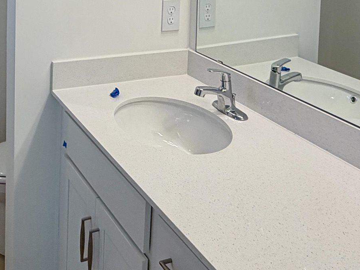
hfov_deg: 38.7
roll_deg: -1.2
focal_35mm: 48
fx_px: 499
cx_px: 95
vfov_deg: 26.7
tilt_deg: -3.8
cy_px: -58
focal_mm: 2.22
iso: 64
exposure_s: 1/120
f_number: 2.2
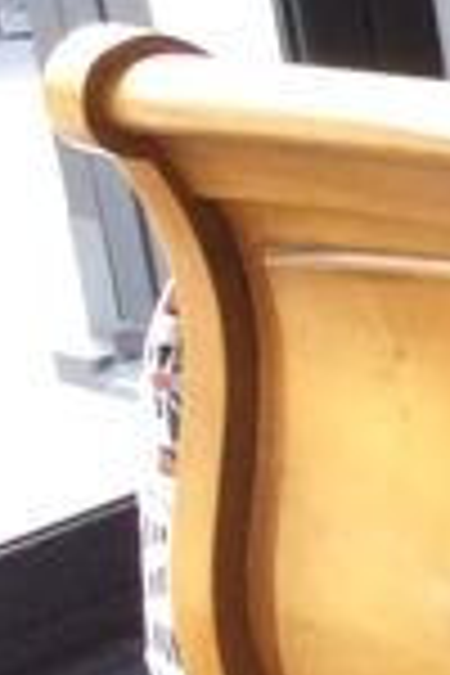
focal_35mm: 221
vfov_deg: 9.3
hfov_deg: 5.1
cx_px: 2205
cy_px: 268
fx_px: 4143
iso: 50
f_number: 2.4
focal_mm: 3.3
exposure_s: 1/100
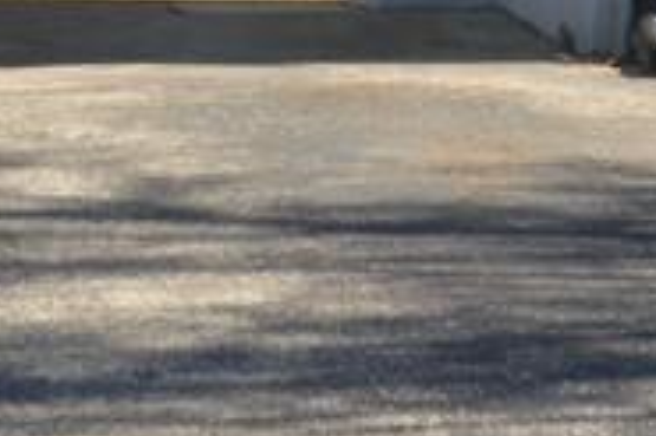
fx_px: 2895
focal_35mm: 159
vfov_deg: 8.1
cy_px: -486
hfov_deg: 11.9
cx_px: 1186
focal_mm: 18
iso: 100
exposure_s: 1/160
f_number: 6.3
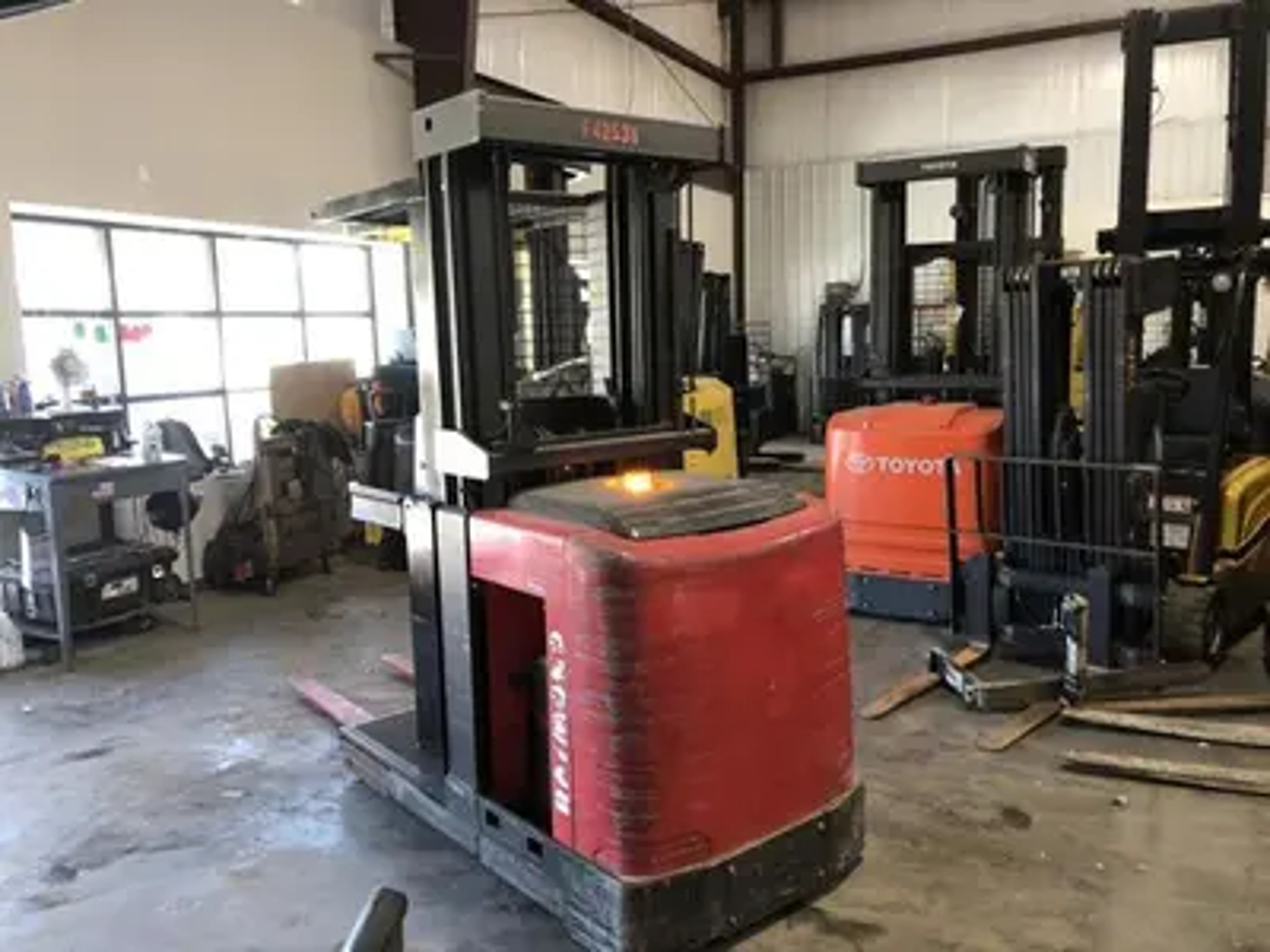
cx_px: 635
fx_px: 1027
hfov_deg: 63.4
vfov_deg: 49.7
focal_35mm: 28
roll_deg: +3.4
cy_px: 476
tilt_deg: -8.3
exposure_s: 1/16
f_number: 1.8
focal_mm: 4
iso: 40
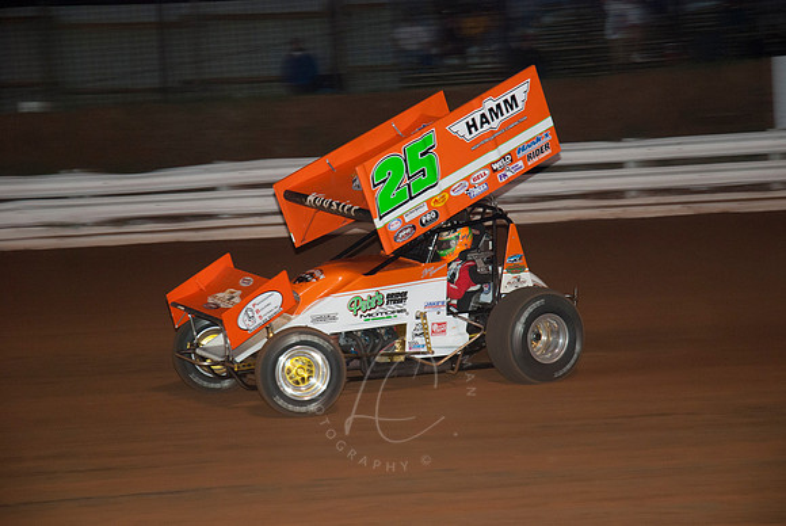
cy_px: 263
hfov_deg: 19.4
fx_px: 2295
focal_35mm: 105
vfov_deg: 13.1
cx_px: 393
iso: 250
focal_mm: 70
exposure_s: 1/125
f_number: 4.5
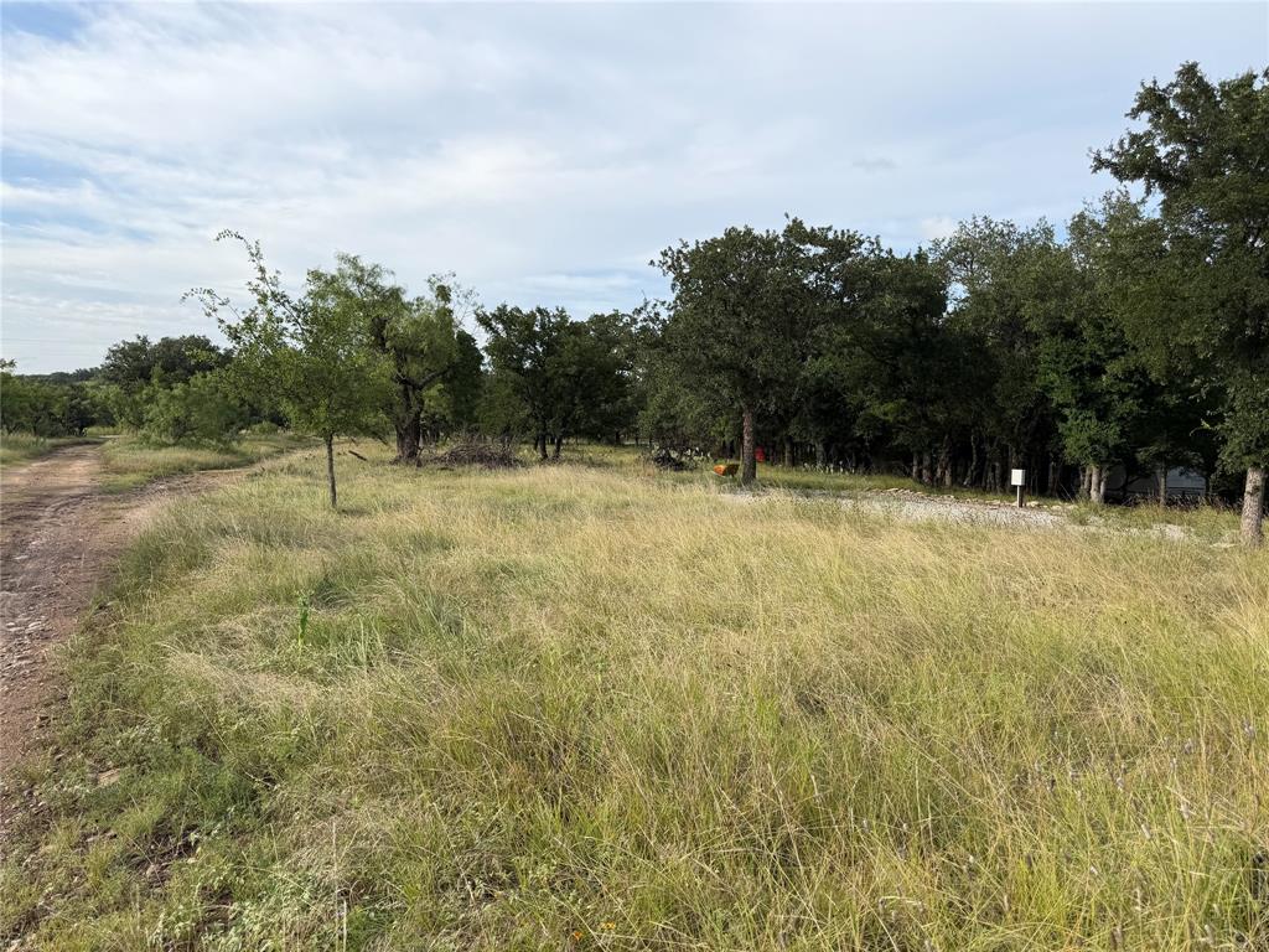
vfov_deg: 56.8
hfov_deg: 71.6
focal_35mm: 24
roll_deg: -1.7
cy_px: 476
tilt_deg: -3.2
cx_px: 634
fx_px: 880
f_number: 1.78
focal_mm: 6.76
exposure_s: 1/2525
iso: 80
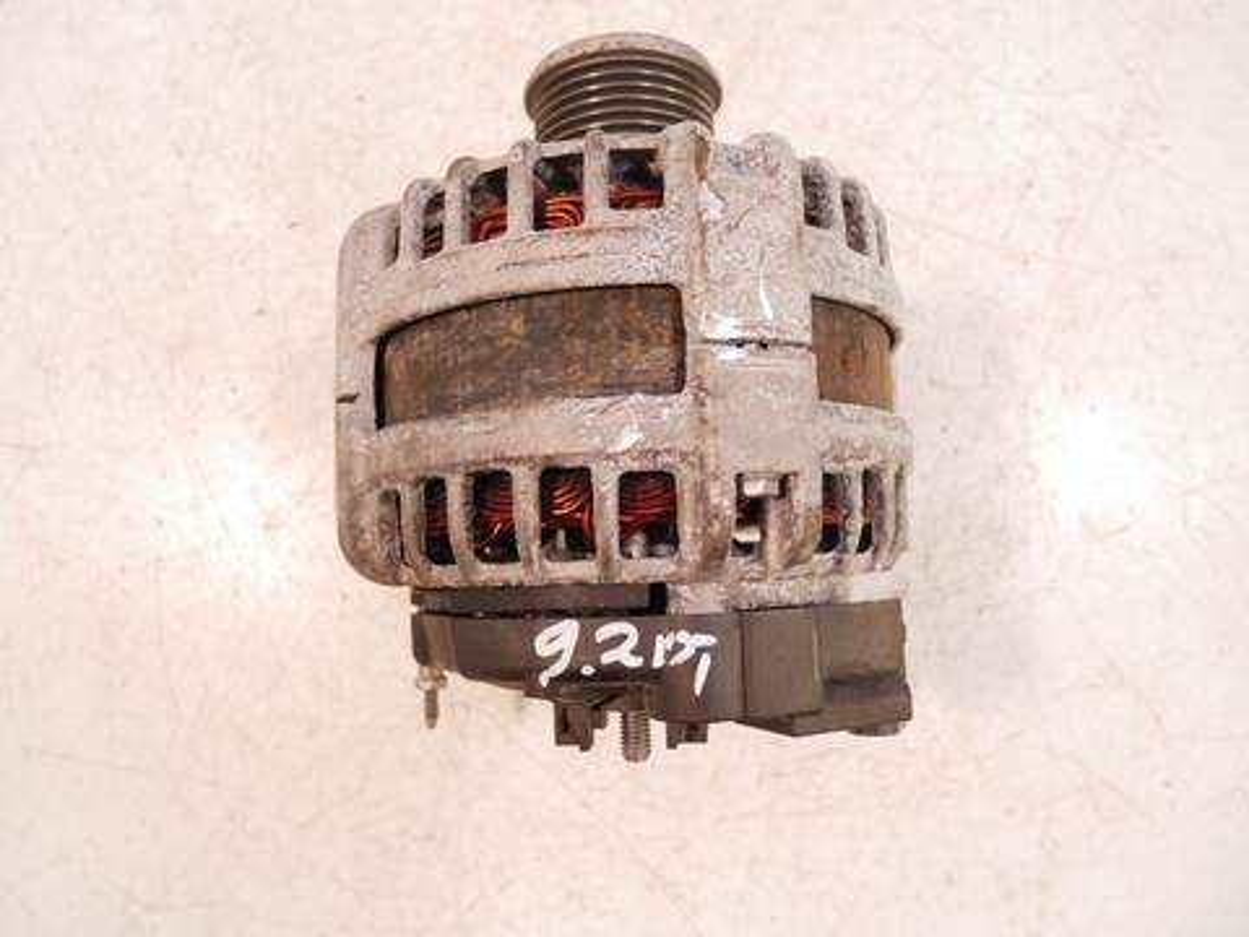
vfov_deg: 56.8
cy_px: 468
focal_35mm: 24
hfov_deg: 71.6
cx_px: 624
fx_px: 866
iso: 1600
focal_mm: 12
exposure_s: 1/125
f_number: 3.5
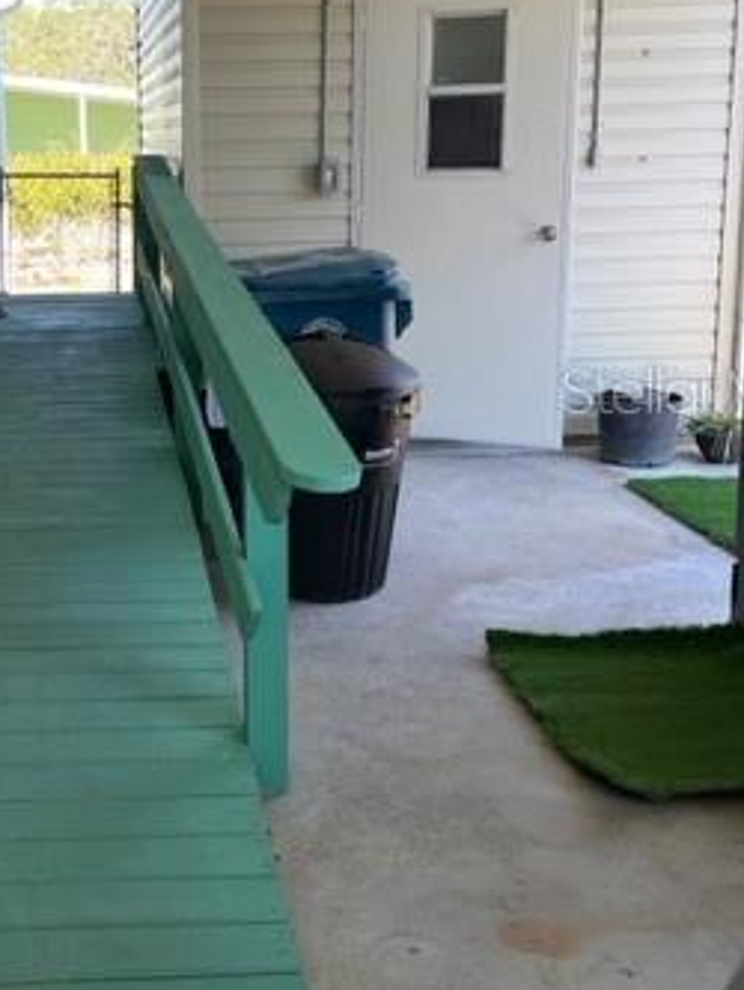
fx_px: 1432
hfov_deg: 28.4
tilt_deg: -8.6
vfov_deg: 38.0
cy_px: 389
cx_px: 128
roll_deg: +1.1
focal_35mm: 50
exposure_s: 1/139
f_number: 1.6
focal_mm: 4.2
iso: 32
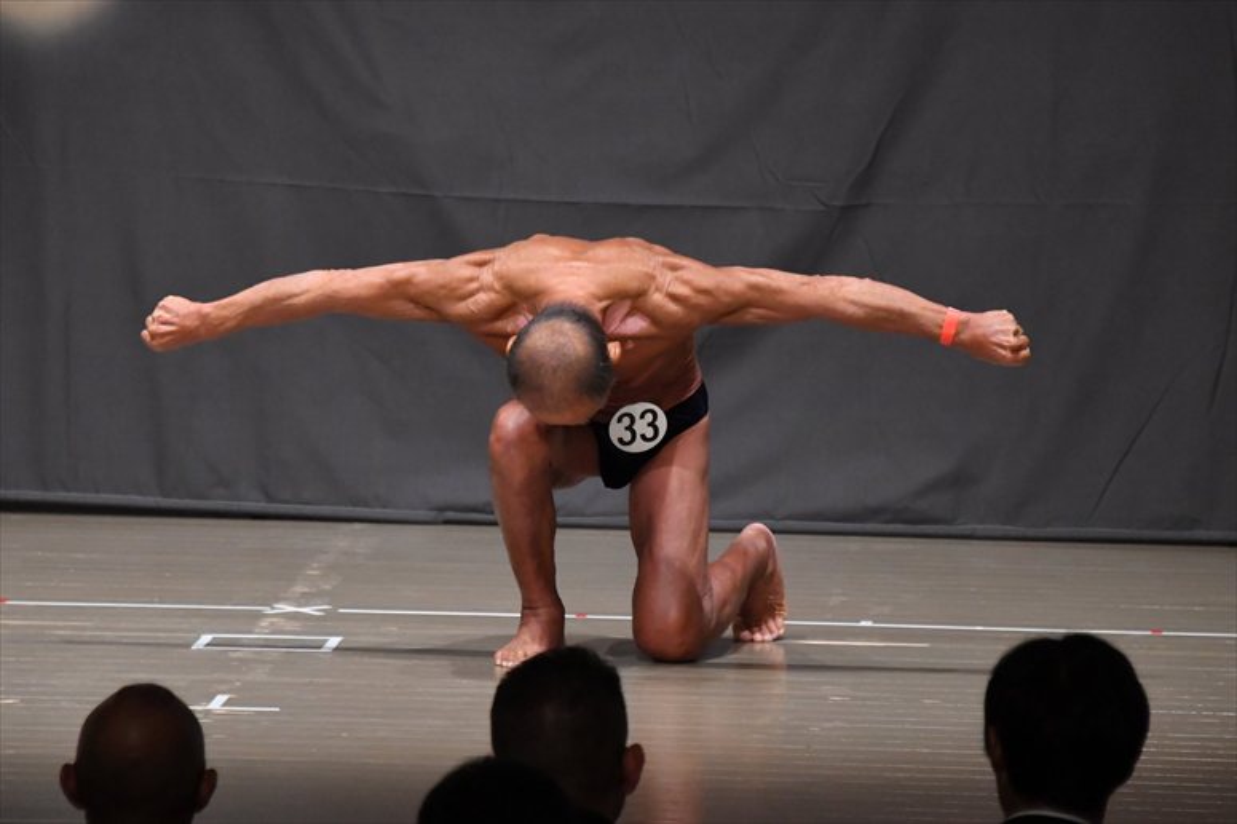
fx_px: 10819
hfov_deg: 6.5
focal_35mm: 315
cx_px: 618
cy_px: 412
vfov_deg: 4.4
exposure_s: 1/400
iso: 6400
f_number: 5.6
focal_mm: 210
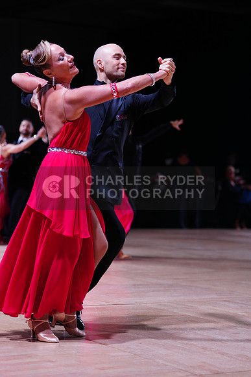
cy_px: 188
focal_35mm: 96
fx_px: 1003
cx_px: 126
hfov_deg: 14.3
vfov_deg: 21.2
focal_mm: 96
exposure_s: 1/500
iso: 640
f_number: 2.8
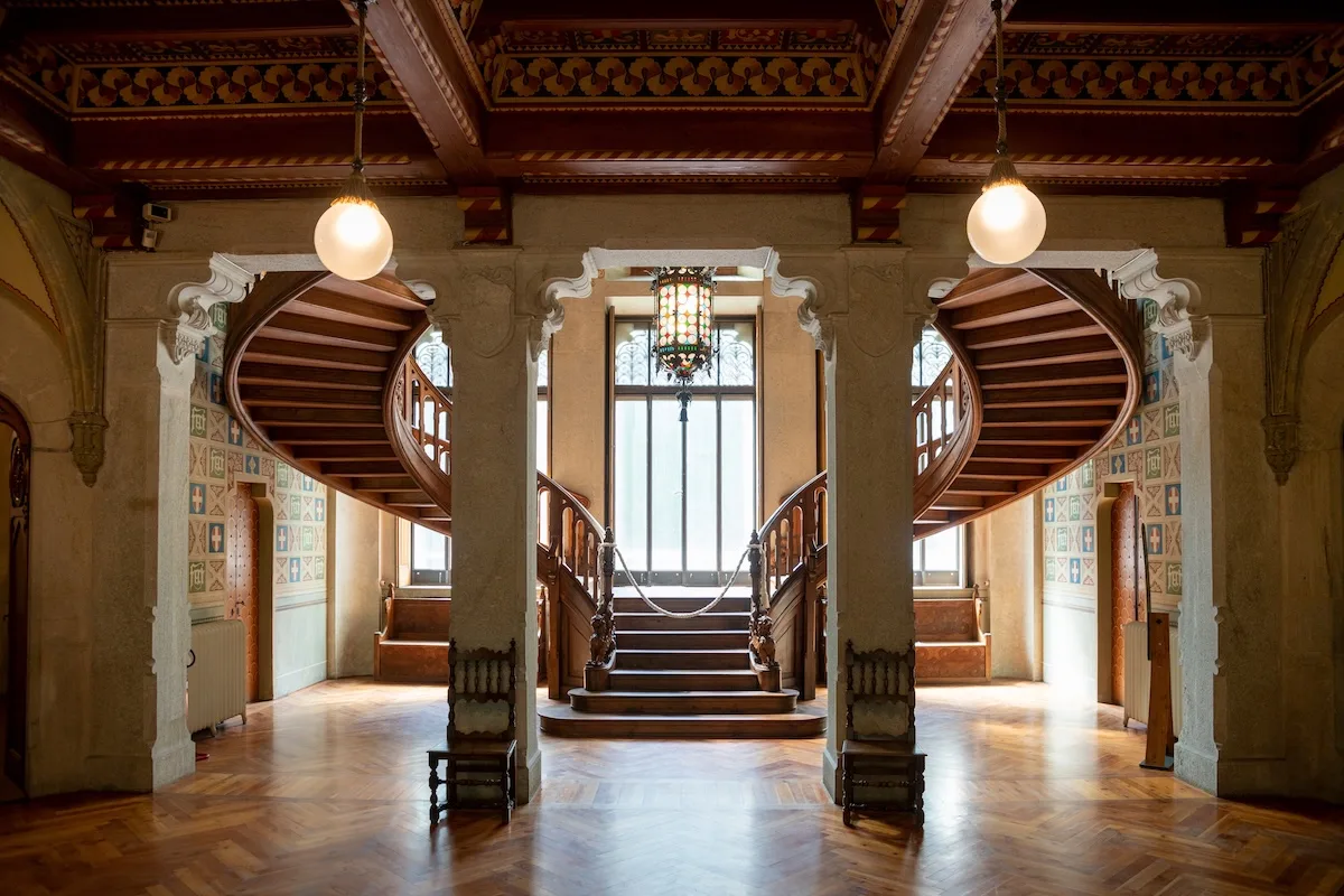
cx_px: 672
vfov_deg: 27.0
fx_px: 1867
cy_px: 448
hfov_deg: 39.6
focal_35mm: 50
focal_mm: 50
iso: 250
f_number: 3.5
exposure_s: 1/40
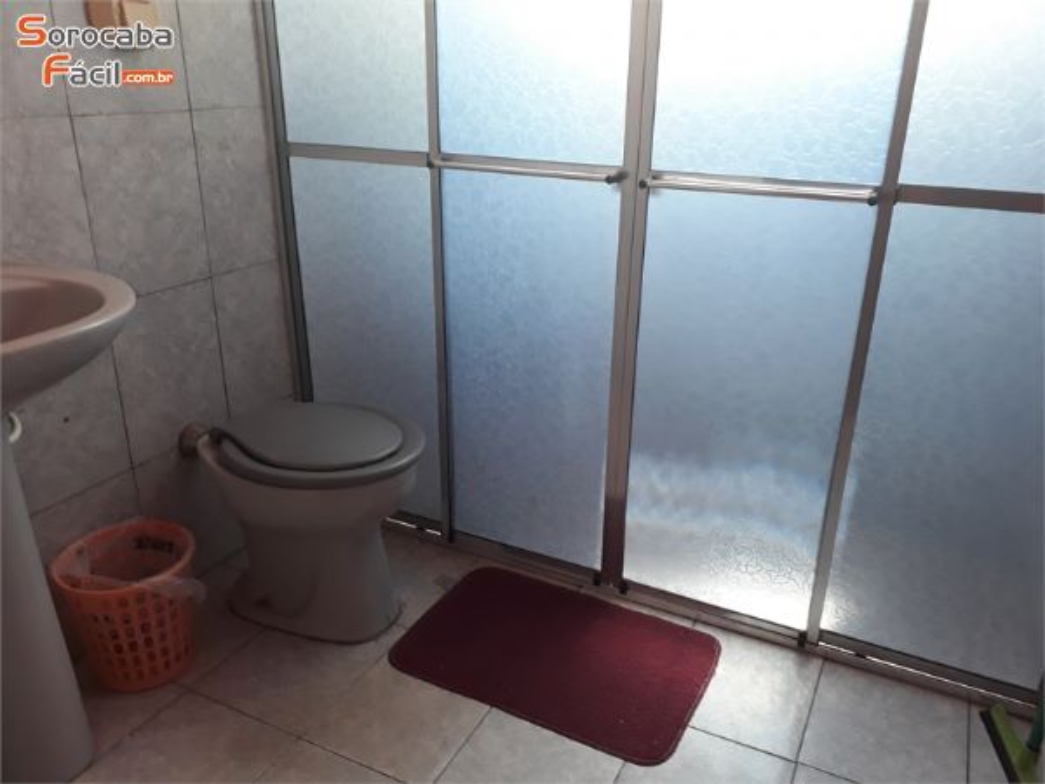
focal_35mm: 27
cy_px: 392
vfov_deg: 51.4
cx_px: 522
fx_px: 815
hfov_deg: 65.3
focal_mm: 3.6
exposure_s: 1/30
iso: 100
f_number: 1.9
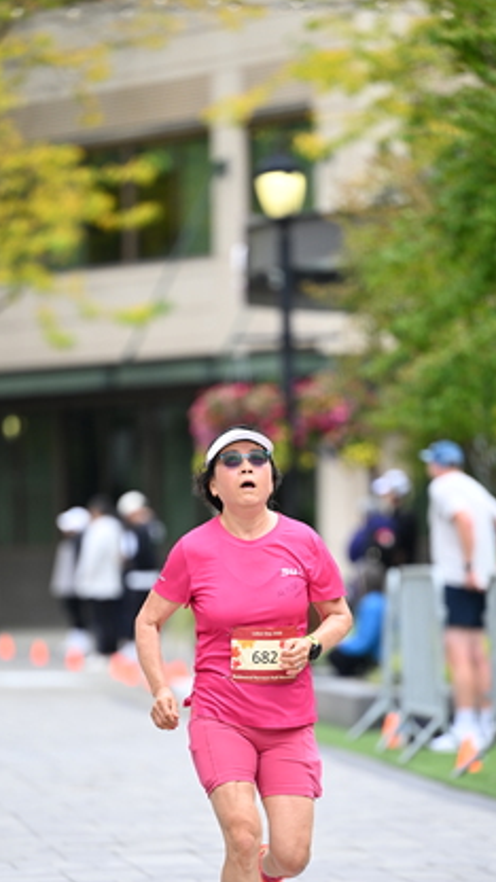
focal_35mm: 256
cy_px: 539
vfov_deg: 8.4
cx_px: 232
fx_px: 5986
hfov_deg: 4.7
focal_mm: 185
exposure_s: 1/1600
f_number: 2.8
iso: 640
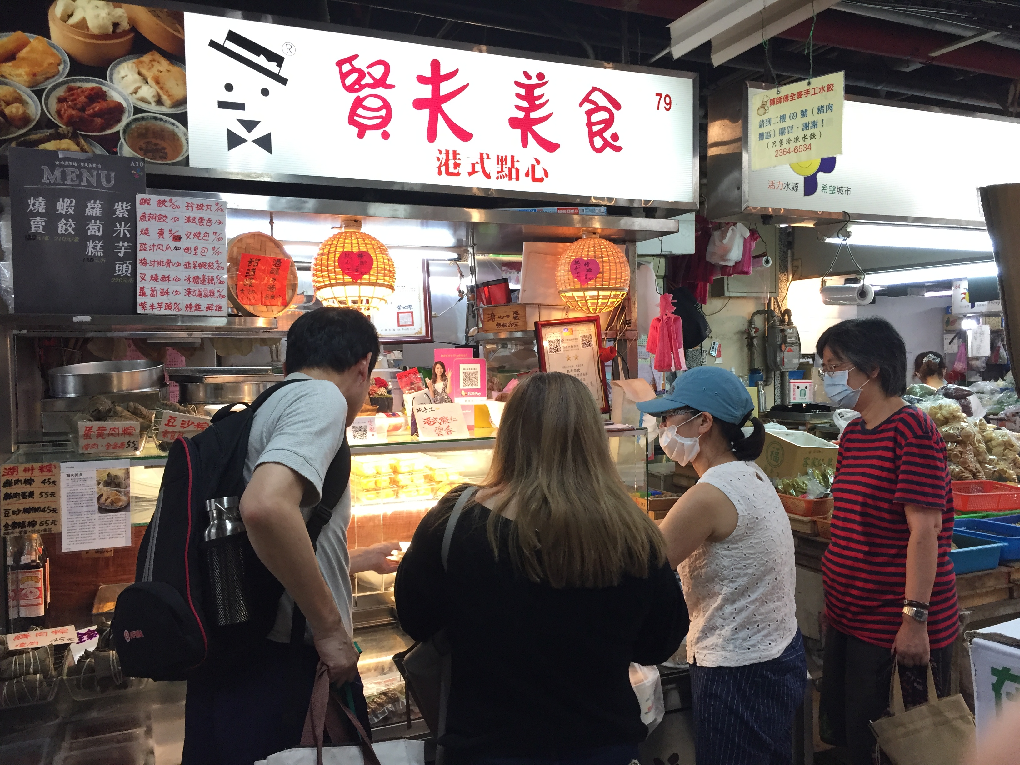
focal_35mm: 29
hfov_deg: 61.7
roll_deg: +0.2
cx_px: 510
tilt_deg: -1.0
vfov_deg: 48.2
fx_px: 855
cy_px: 382
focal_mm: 4.15
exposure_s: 1/30
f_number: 2.2
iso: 50
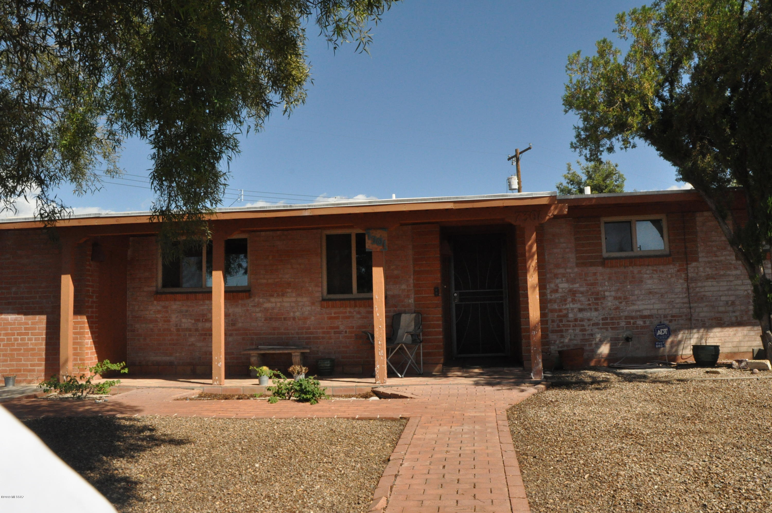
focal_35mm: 27
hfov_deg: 67.4
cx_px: 386
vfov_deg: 47.8
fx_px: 578
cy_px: 256
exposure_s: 1/1250
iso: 1600
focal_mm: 18
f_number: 18
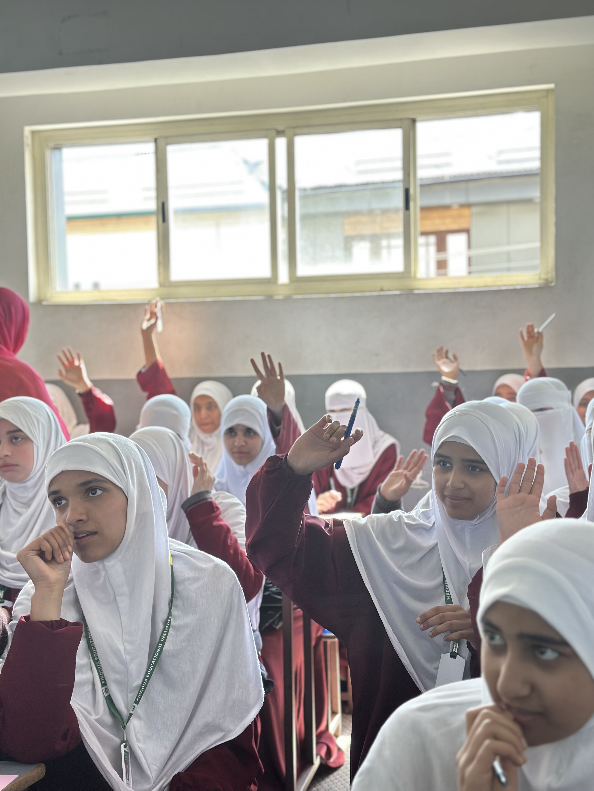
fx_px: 1098
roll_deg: +0.5
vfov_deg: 39.7
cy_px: 396
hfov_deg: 30.3
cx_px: 297
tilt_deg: -1.7
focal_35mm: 48
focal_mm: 6.86
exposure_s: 1/180
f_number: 1.78
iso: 100
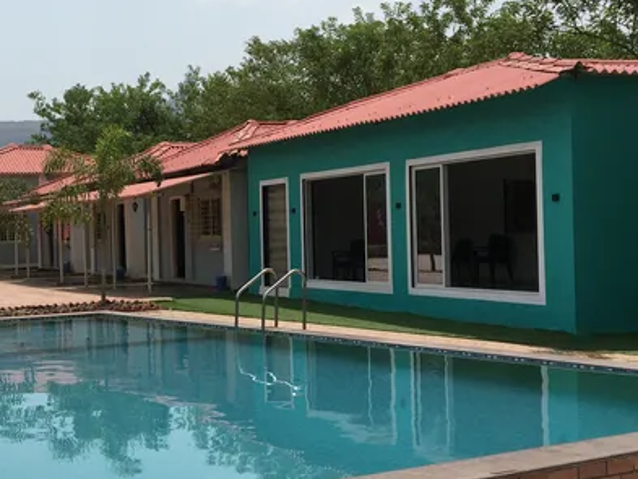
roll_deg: +2.7
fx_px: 1088
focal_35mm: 59
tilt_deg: -0.2
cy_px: 250
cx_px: 130
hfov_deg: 31.8
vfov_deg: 24.8
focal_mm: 4.15
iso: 25
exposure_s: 1/3205
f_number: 2.2
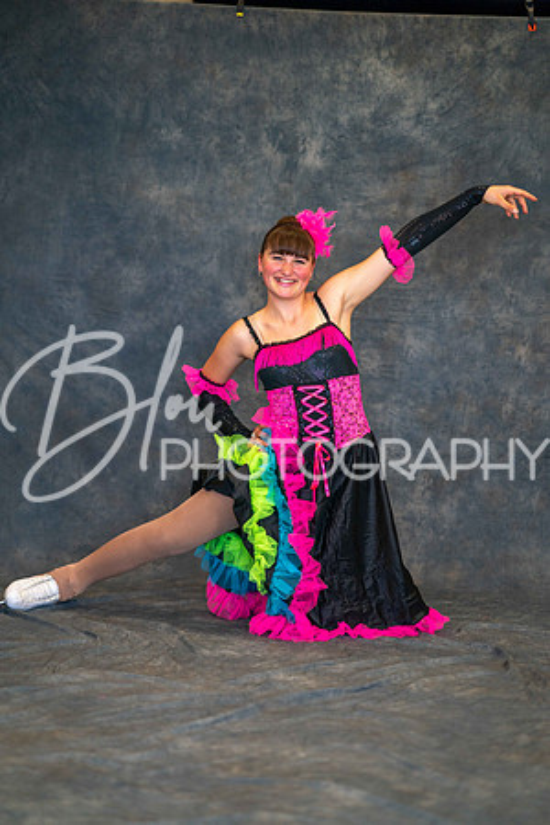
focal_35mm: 85
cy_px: 412
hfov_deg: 16.1
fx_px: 1948
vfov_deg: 23.9
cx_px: 275
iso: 320
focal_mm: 85
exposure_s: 1/250
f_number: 1.6
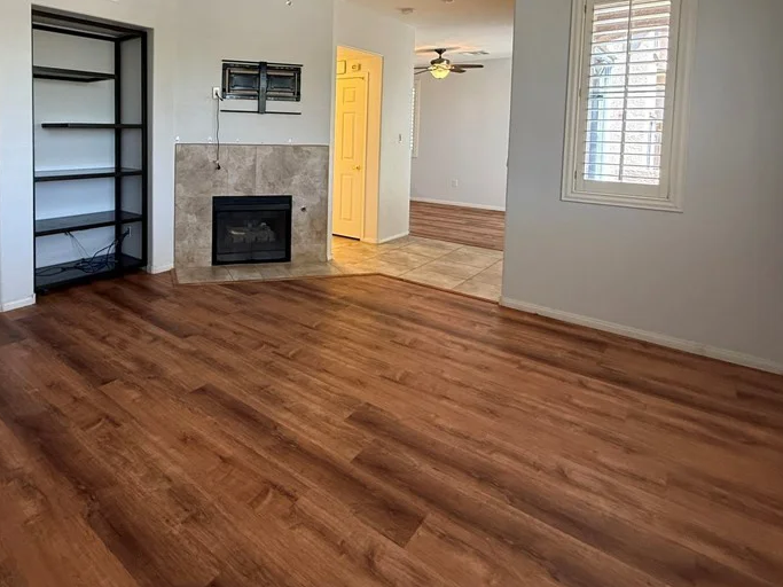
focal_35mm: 21
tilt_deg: -2.0
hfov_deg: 76.5
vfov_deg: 60.4
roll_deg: -0.9
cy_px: 156
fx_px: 475
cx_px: 261
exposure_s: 1/60
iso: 250
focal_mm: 2.22
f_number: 2.2
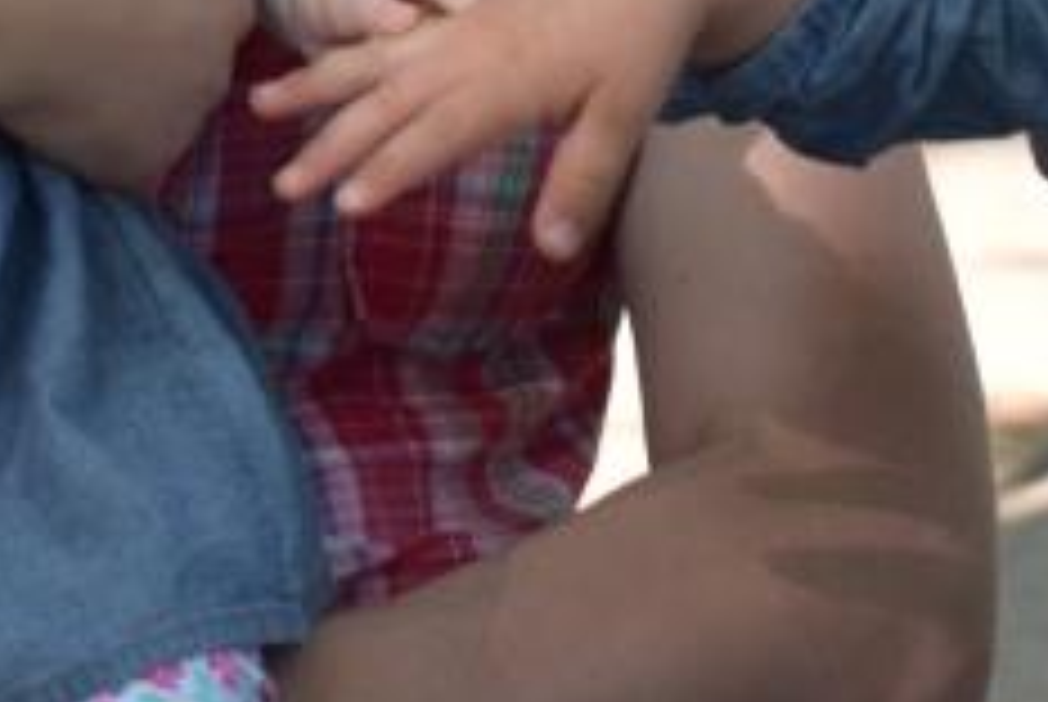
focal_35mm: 250
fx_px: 7287
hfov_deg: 8.2
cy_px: -808
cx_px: 985
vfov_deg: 5.4
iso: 400
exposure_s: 1/125
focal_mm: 38
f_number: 5.6
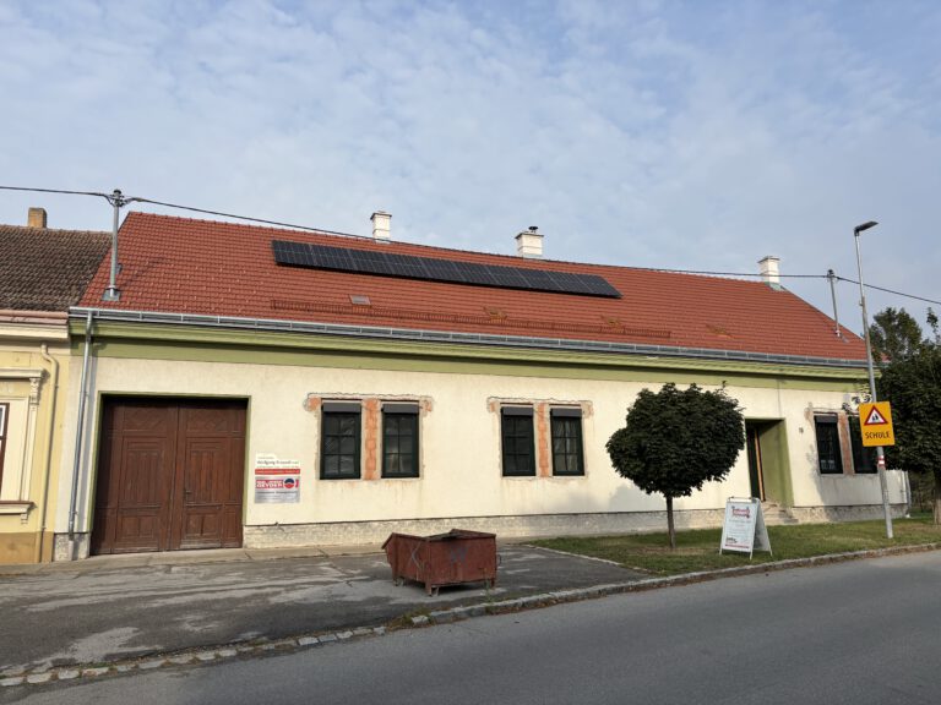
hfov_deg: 67.3
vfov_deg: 53.1
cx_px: 470
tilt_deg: +10.7
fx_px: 707
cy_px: 352
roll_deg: +1.0
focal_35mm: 26
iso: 50
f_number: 1.6
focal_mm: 5.96
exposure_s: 1/3205
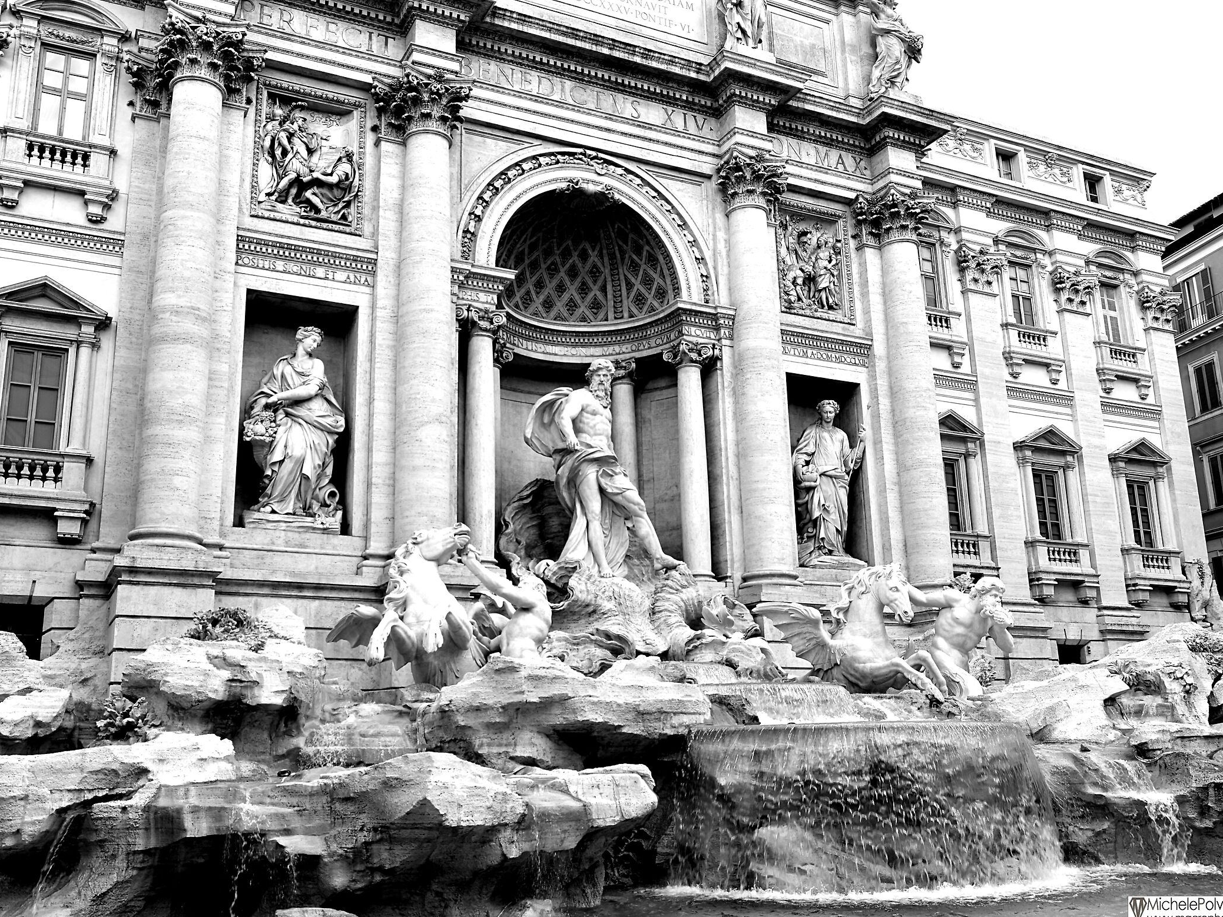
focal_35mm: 30
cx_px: 558
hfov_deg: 59.9
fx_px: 1060
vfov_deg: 46.8
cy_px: 469
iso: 100
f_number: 9
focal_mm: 18
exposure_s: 1/100
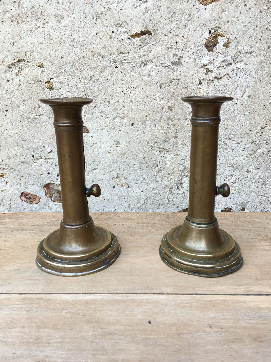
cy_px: 181
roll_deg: -1.0
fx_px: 303
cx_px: 136
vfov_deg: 61.7
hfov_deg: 48.2
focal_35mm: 29
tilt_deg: -16.8
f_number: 2.2
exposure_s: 1/118
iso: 25
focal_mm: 4.15
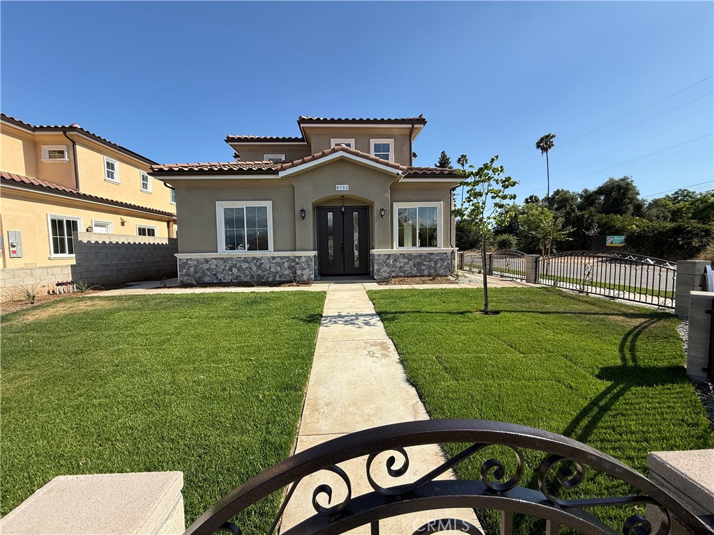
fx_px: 289
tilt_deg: -2.7
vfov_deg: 85.7
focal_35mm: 14
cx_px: 357
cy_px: 268
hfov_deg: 102.1
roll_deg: +1.1
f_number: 2.2
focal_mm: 2.22
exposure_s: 1/1285
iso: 50
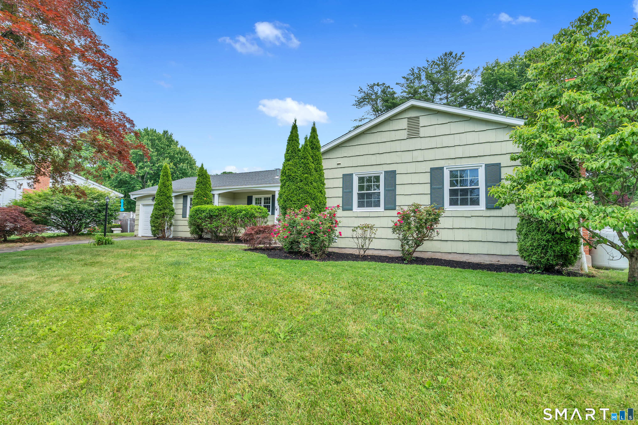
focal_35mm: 16
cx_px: 319
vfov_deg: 73.7
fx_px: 284
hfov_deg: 96.7
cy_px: 212
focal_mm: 16
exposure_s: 1/125
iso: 400
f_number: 8
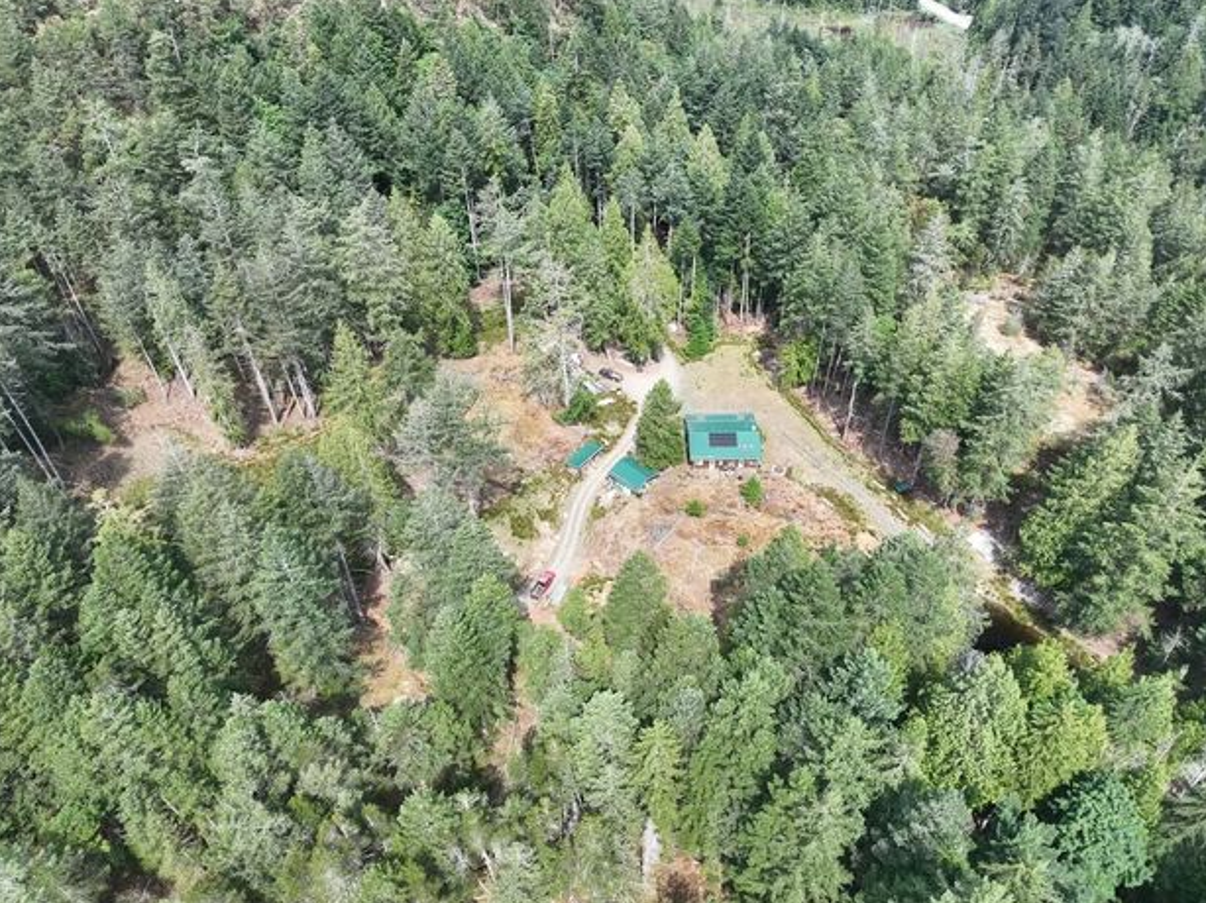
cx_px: 613
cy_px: 466
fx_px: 871
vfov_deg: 54.8
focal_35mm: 25
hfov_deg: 69.4
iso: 100
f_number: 2.8
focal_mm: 12.29
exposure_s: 1/500
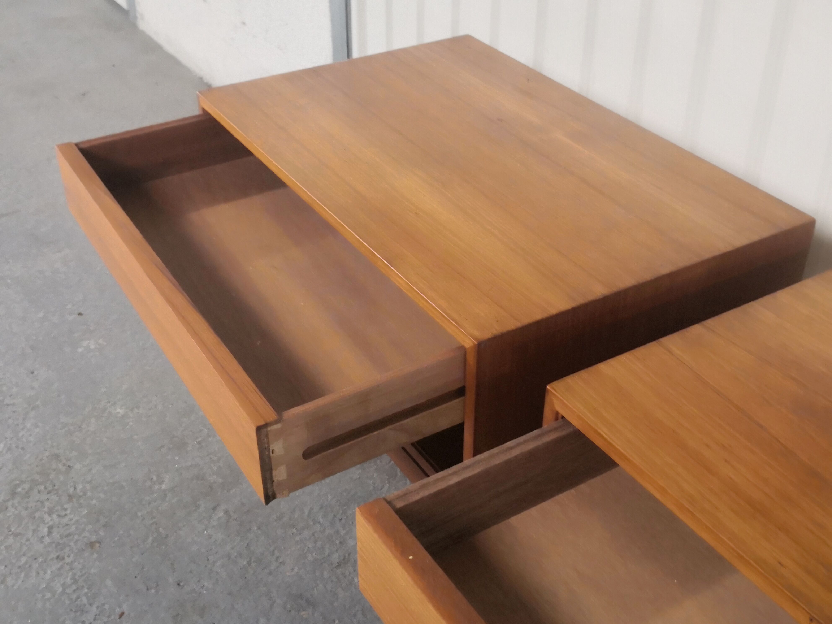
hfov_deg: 46.8
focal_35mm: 40
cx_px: 416
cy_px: 312
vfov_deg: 36.0
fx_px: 961
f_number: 1.6
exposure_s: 1/33.3
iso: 320
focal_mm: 3.95
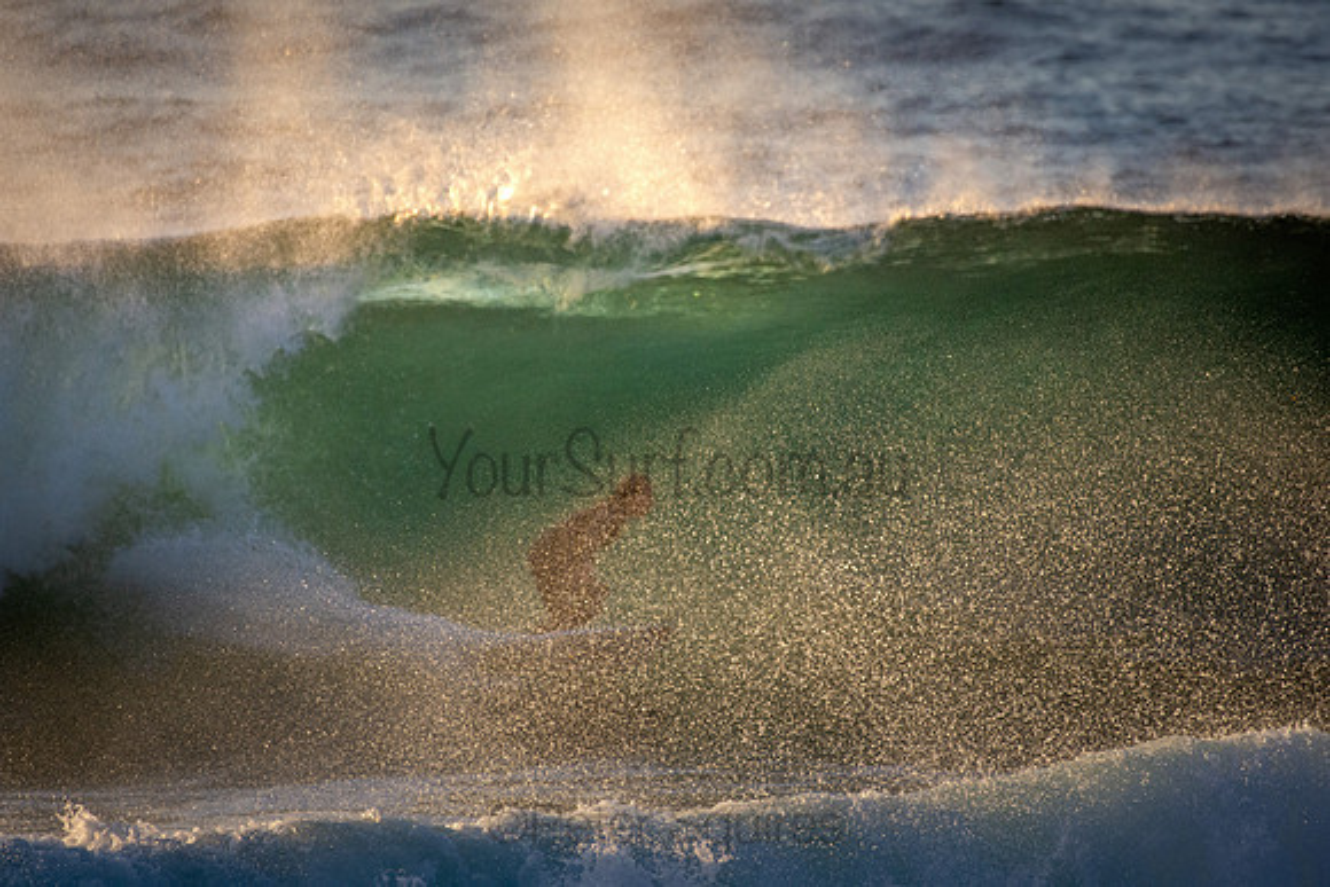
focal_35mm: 750
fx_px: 27714
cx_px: 665
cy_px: 444
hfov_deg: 2.7
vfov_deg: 1.8
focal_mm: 500
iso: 900
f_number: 5.6
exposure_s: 1/2000
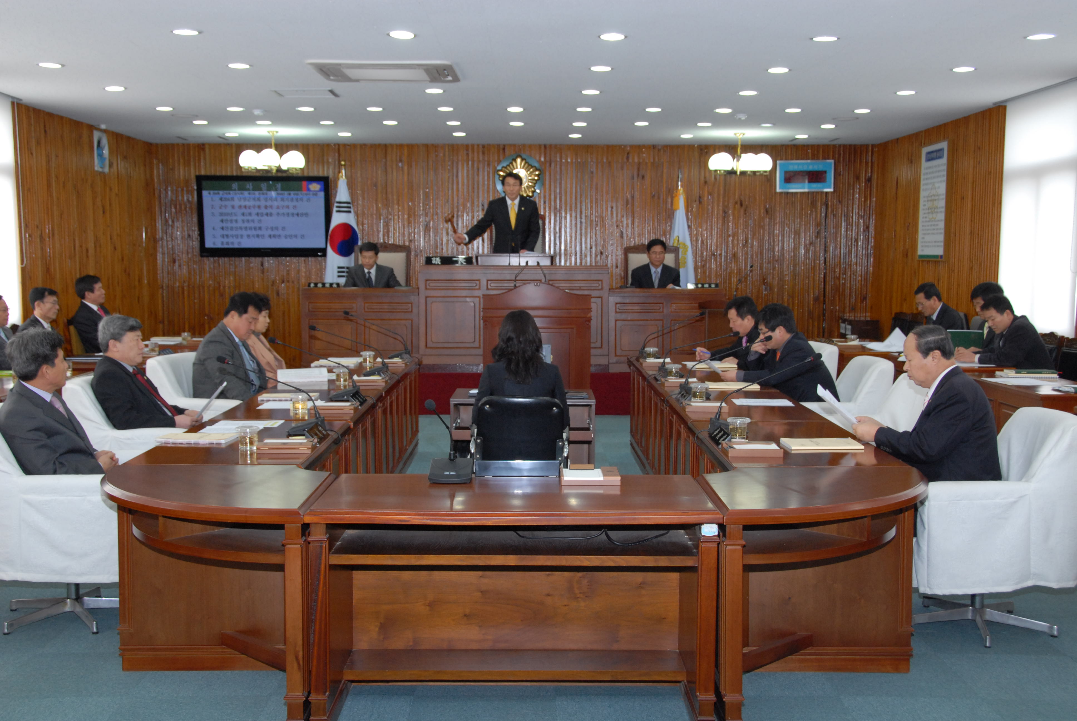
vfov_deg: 32.0
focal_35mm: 42
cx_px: 538
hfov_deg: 46.3
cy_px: 360
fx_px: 1258
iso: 500
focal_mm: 28
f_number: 6.3
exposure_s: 1/60
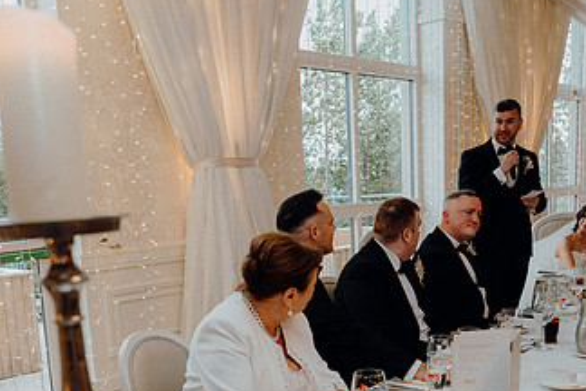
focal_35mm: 43
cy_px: 330
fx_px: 700
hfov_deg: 45.4
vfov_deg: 30.2
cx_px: 262
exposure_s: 1/160
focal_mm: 24
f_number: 3.5
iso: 800
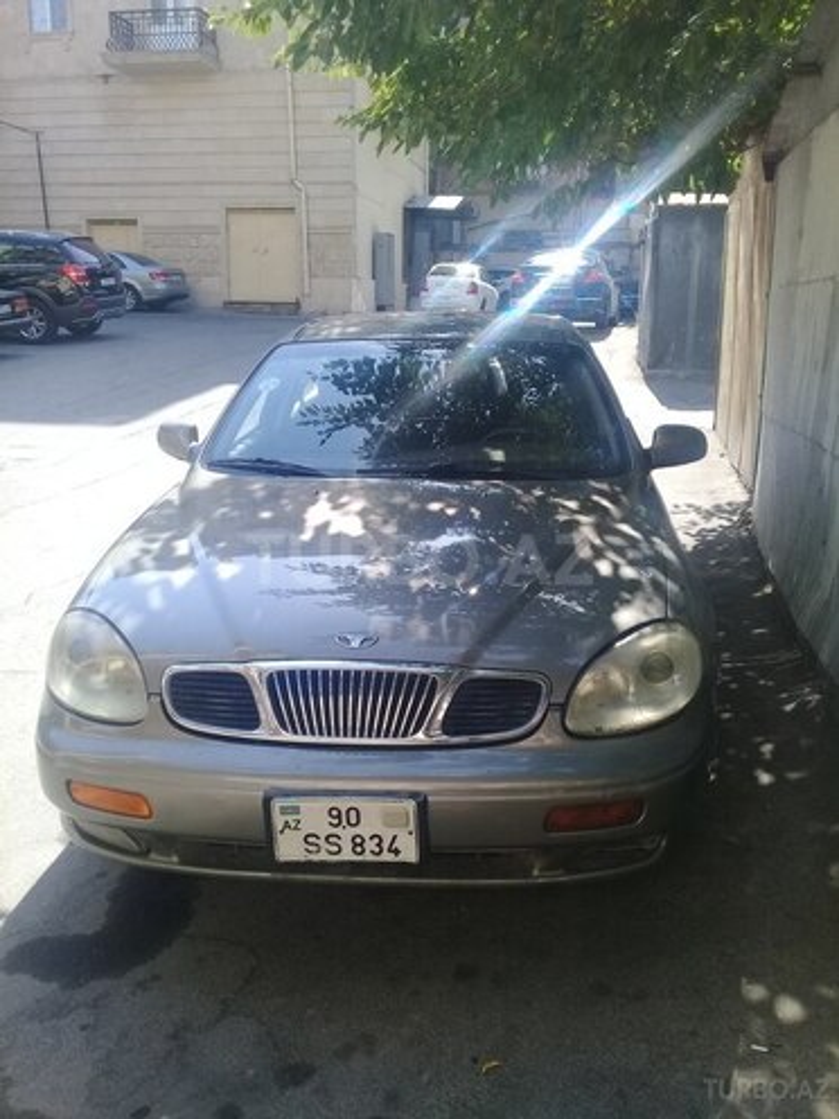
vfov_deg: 58.4
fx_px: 1002
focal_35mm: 31
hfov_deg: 45.4
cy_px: 560
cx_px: 420
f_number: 2.2
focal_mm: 3.3
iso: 50
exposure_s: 1/344
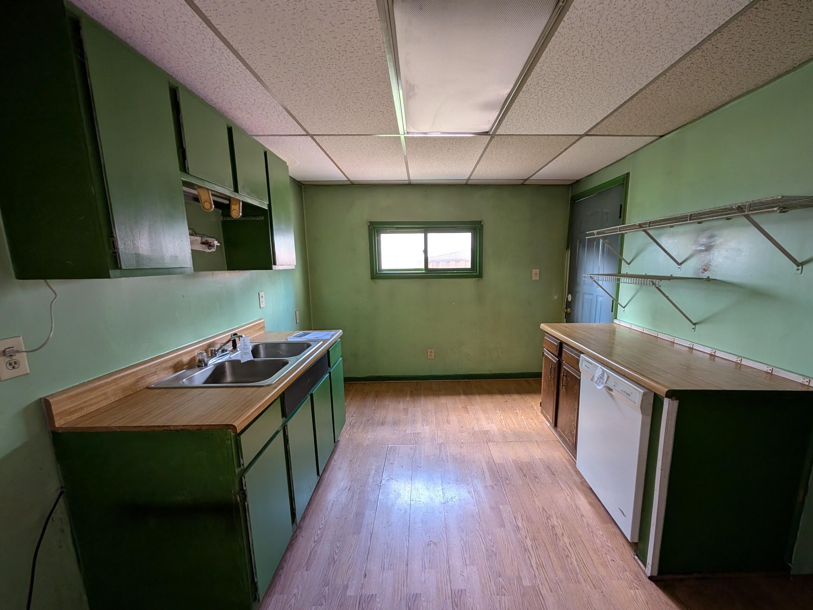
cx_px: 427
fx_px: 305
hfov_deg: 106.1
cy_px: 317
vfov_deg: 89.9
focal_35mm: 13
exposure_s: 1/44
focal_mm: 2.02
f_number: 1.7
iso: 131
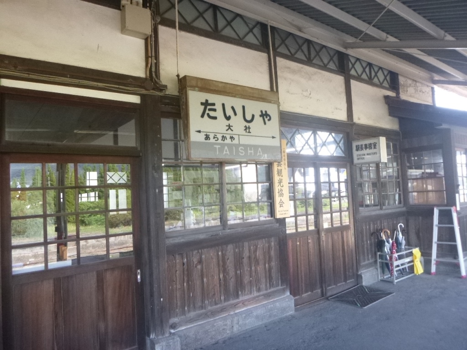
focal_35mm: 25
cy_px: 175
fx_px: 337
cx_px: 234
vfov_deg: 54.9
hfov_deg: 69.4
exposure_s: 1/60
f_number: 3.9
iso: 320
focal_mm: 4.5
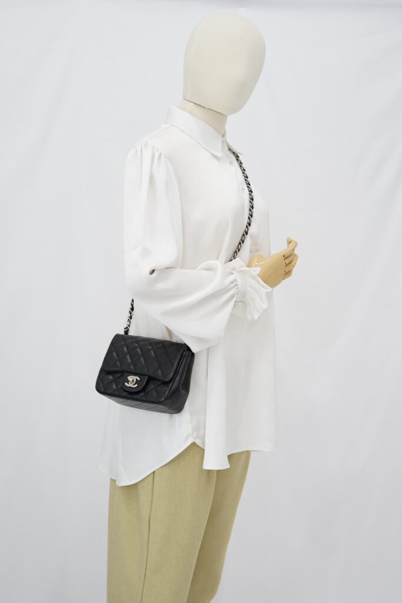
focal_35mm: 50
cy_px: 302
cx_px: 201
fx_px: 837
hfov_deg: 27.0
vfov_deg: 39.6
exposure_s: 1/10
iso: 640
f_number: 6.3
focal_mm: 50
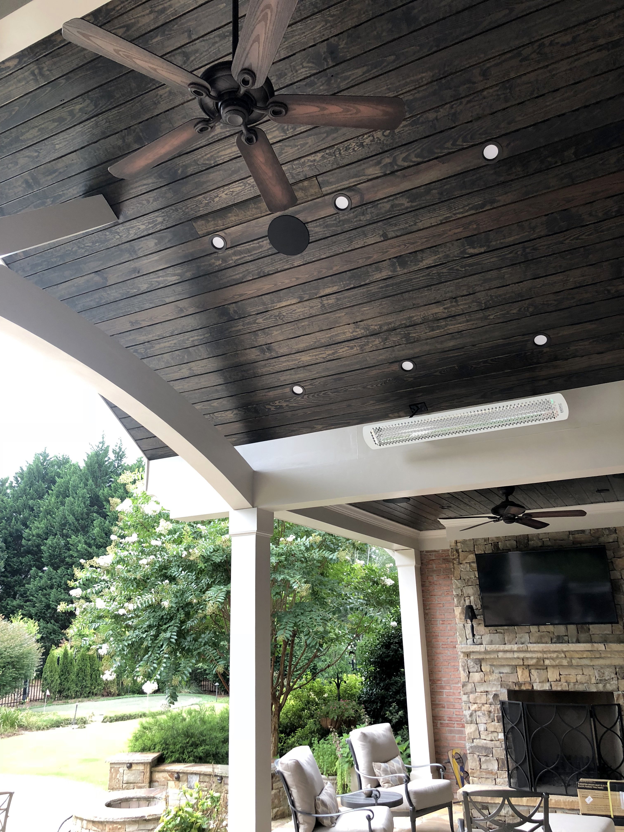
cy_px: 416
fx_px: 673
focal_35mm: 28
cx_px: 312
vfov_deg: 63.4
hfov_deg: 49.7
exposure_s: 1/30
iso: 25
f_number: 1.8
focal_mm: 4
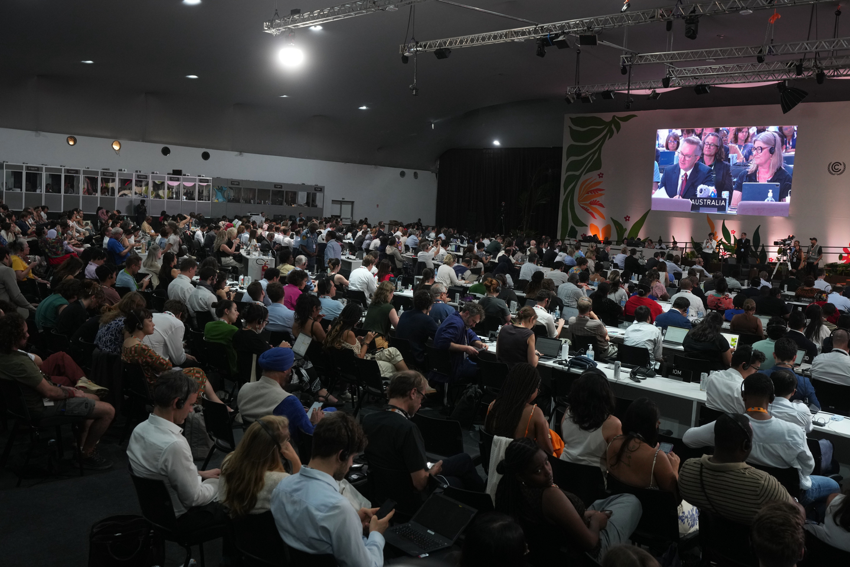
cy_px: 284
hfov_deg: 54.4
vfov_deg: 37.9
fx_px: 826
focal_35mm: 35
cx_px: 425
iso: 1600
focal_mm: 35
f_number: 6.3
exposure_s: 1/60
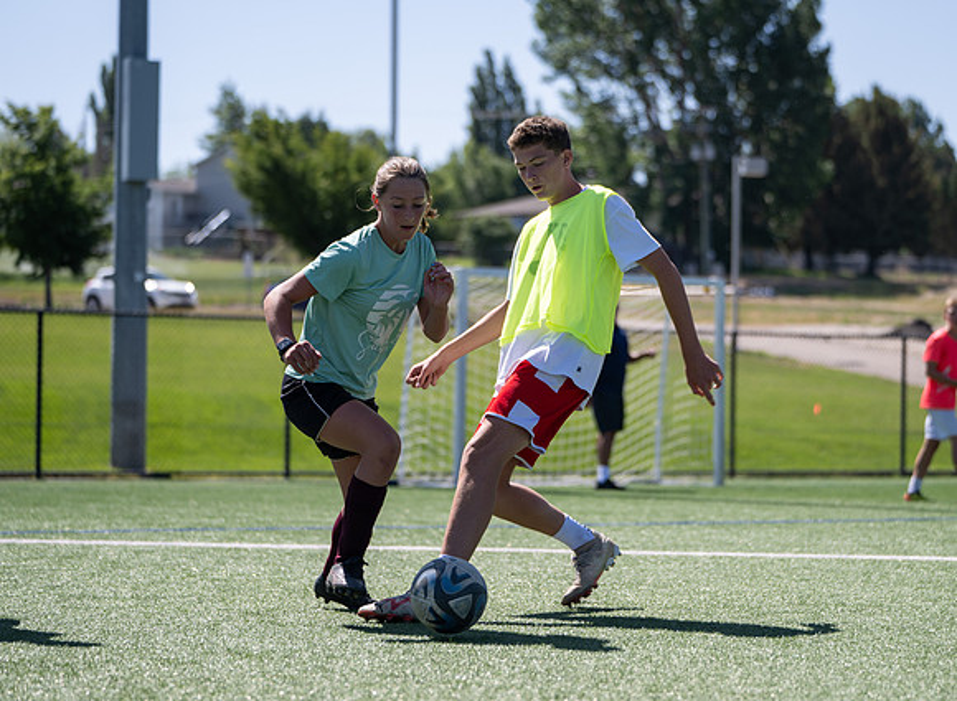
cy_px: 327
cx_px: 564
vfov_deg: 14.1
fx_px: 2841
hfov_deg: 19.1
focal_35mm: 104
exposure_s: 1/800
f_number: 2.8
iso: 50
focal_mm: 90
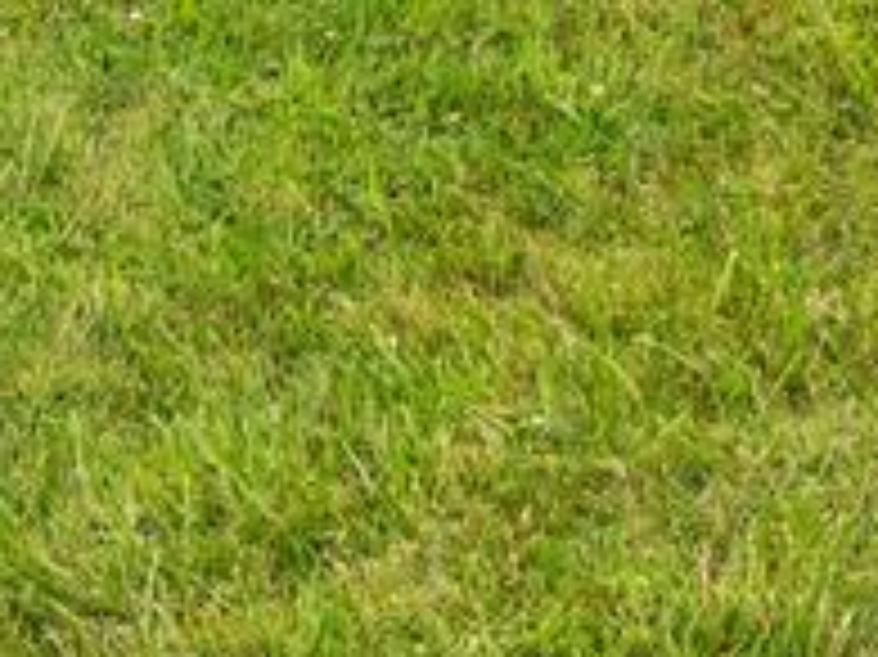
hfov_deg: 13.9
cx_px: 986
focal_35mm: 139
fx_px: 3512
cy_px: -1188
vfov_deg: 9.0
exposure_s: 1/640
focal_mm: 13
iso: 250
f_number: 7.1
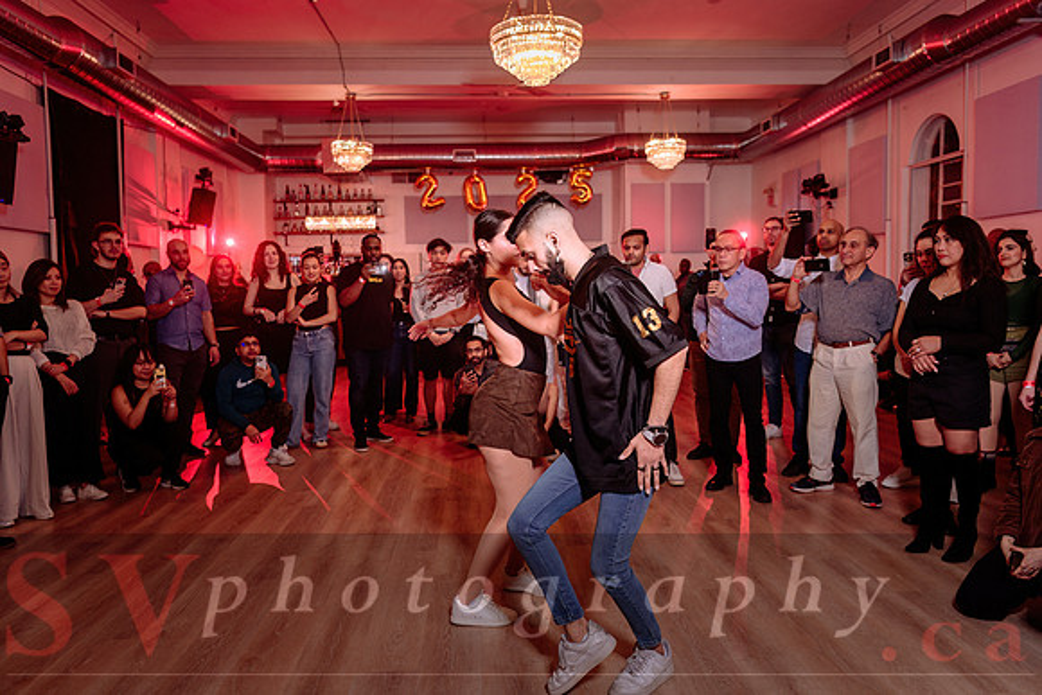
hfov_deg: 66.1
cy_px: 348
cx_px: 521
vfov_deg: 46.9
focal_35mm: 28
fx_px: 801
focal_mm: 27
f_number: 2.8
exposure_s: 1/125
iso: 500
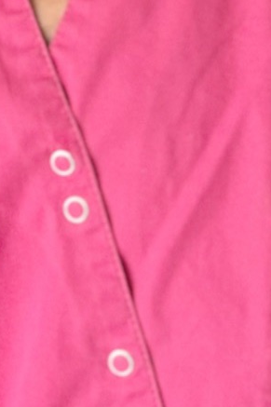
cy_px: -209
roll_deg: -3.8
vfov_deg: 18.3
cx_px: -47
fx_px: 1119
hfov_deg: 13.5
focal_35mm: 99
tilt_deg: -11.8
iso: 125
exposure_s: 1/121
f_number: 1.6
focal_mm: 5.96
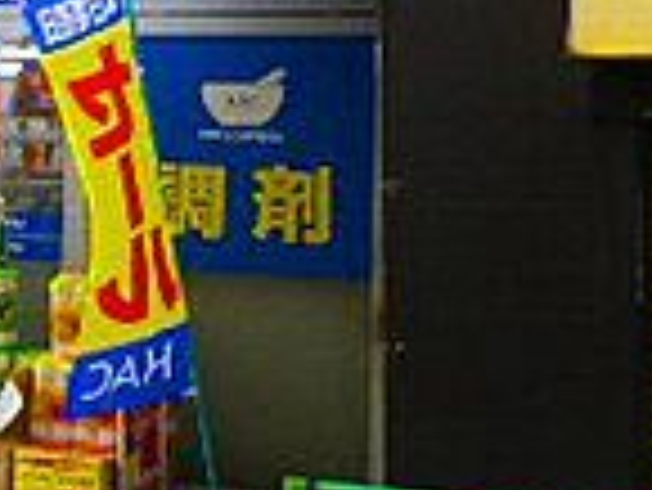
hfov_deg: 15.3
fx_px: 2187
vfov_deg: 12.7
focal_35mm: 116
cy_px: 49
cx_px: -396
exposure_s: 1/100
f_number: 2.6
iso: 64
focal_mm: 4.9
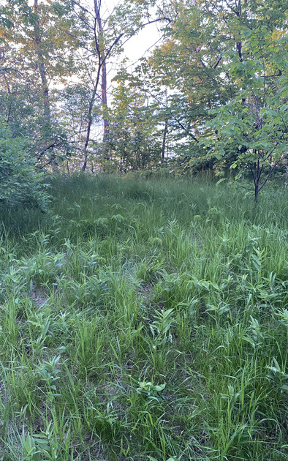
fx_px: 351
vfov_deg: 66.5
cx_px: 133
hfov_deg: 44.5
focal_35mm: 28
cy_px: 232
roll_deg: +2.1
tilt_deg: -19.6
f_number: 1.8
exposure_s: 1/60
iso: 160
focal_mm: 4.25
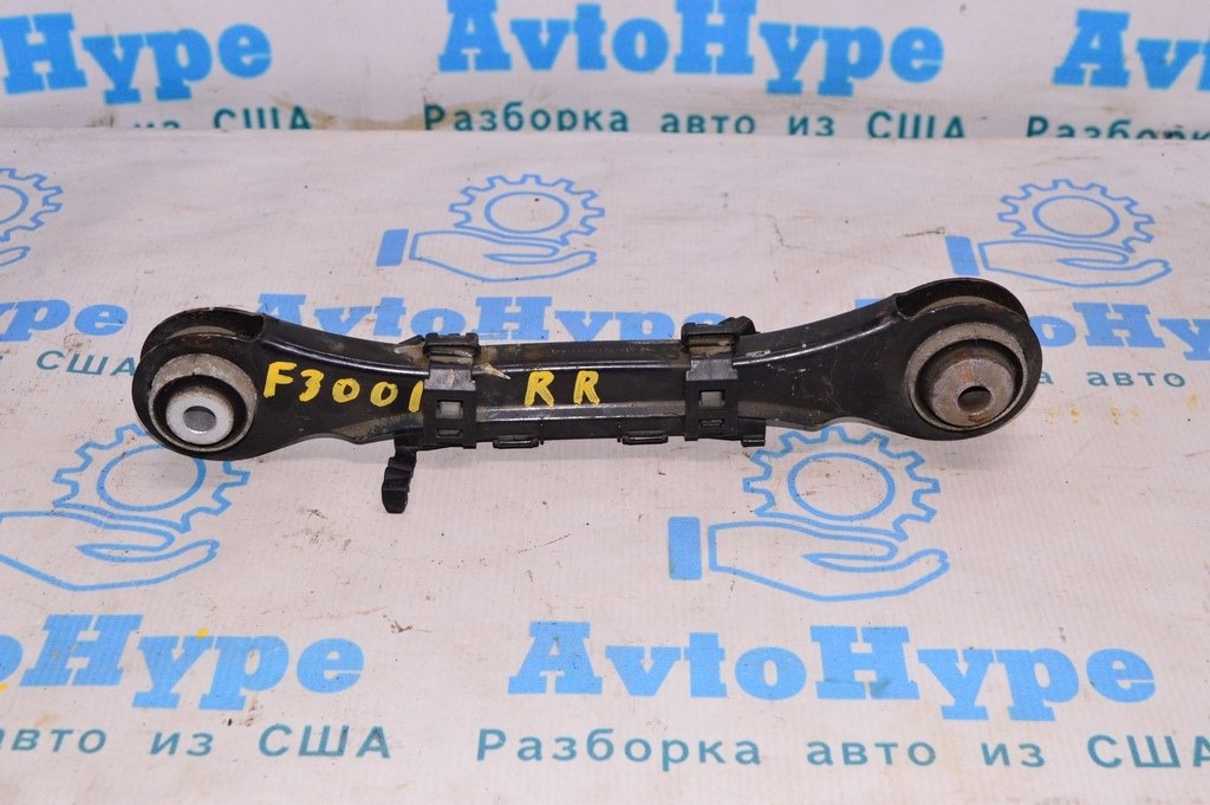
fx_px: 1713
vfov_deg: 26.4
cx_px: 605
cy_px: 402
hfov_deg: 38.9
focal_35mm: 51
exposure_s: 1/200
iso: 1600
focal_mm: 34
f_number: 8
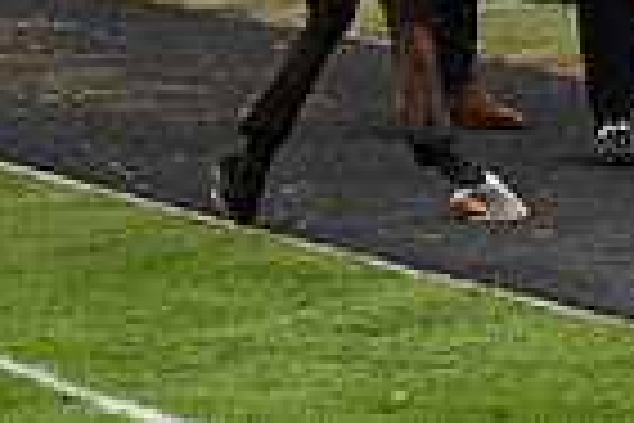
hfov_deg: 5.3
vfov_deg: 3.5
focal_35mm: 390
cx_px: 279
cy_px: -443
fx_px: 6868
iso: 1000
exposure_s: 1/320
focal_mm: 95
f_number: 4.5
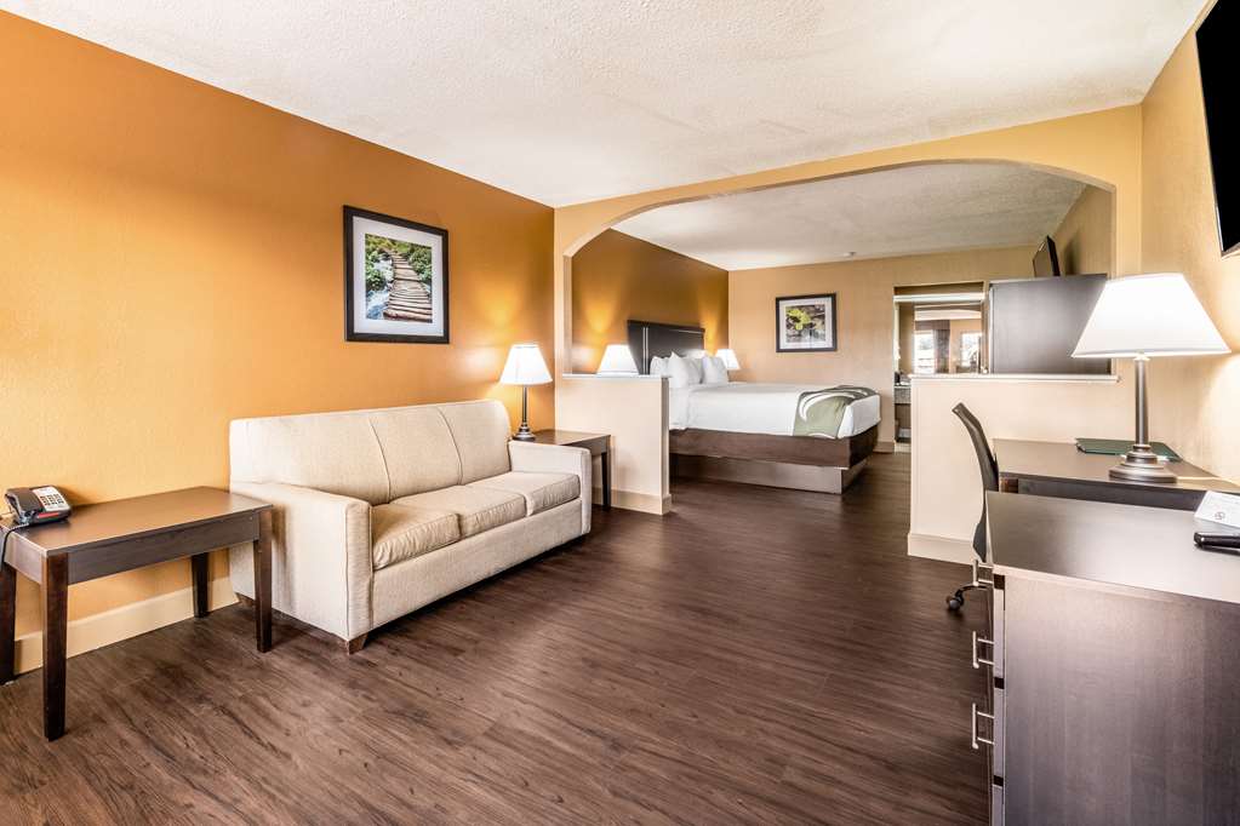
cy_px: 413
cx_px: 620
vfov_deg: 77.3
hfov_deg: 100.4
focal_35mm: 15
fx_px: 517
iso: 500
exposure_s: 1/15
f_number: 10
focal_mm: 10
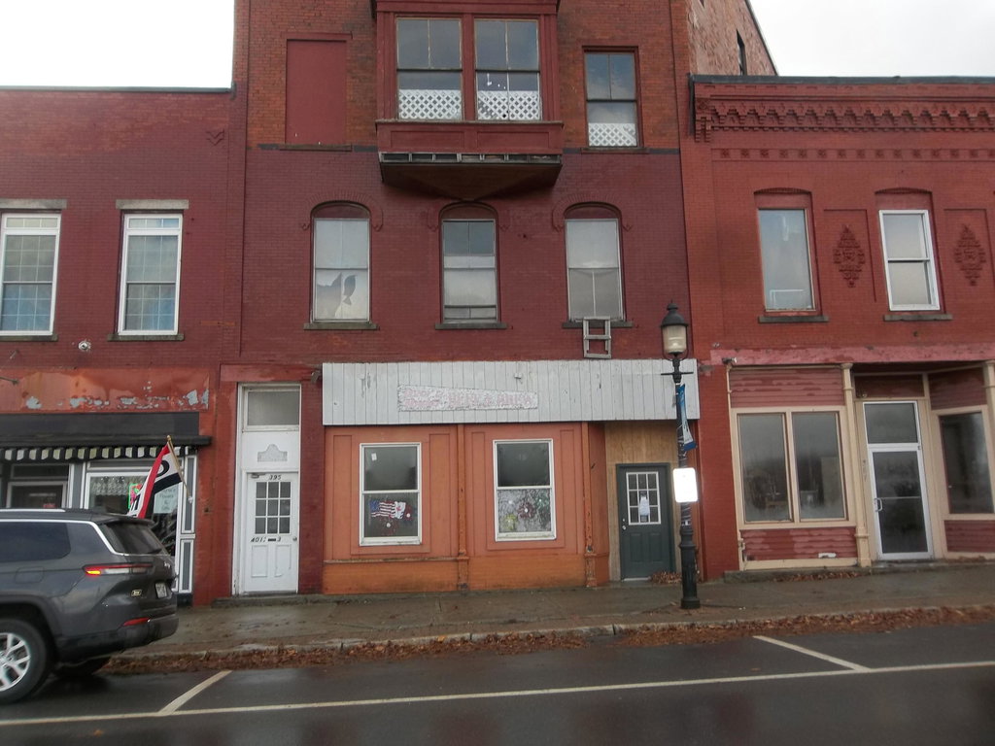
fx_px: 776
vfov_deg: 51.4
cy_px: 373
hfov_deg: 65.3
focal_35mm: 27
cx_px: 498
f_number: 3.5
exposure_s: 1/160
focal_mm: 4.9
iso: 80
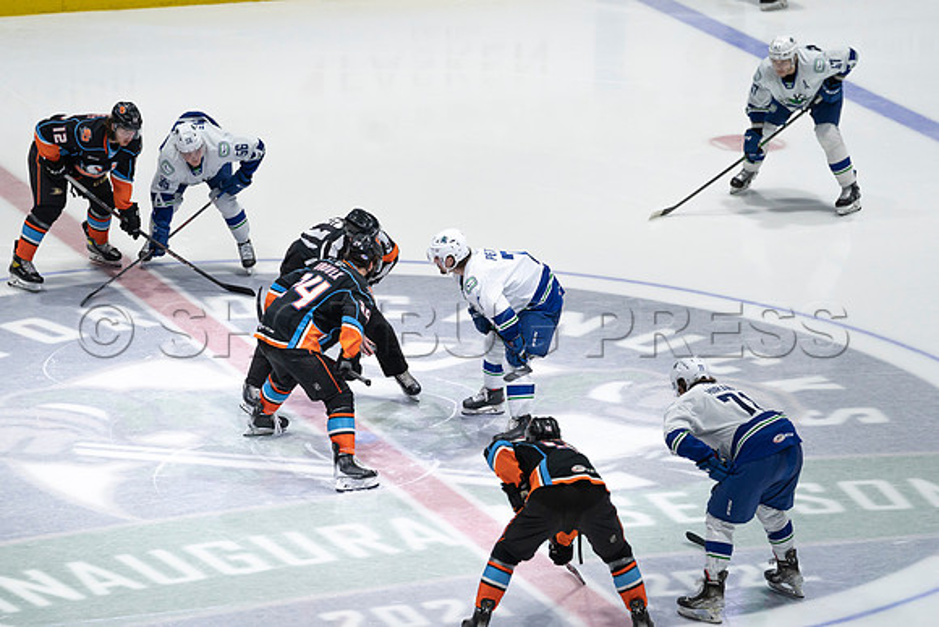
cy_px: 314
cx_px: 470
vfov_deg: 6.9
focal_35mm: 200
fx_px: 5218
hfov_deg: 10.3
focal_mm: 200
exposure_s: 1/800
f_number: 4
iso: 1250
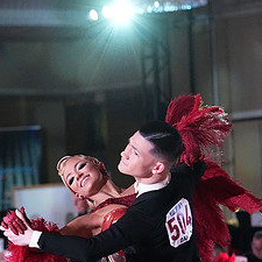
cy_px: 335
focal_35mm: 309
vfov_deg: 5.6
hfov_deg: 5.7
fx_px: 2646
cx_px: 97
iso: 10000
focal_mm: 141
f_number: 5
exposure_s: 1/400
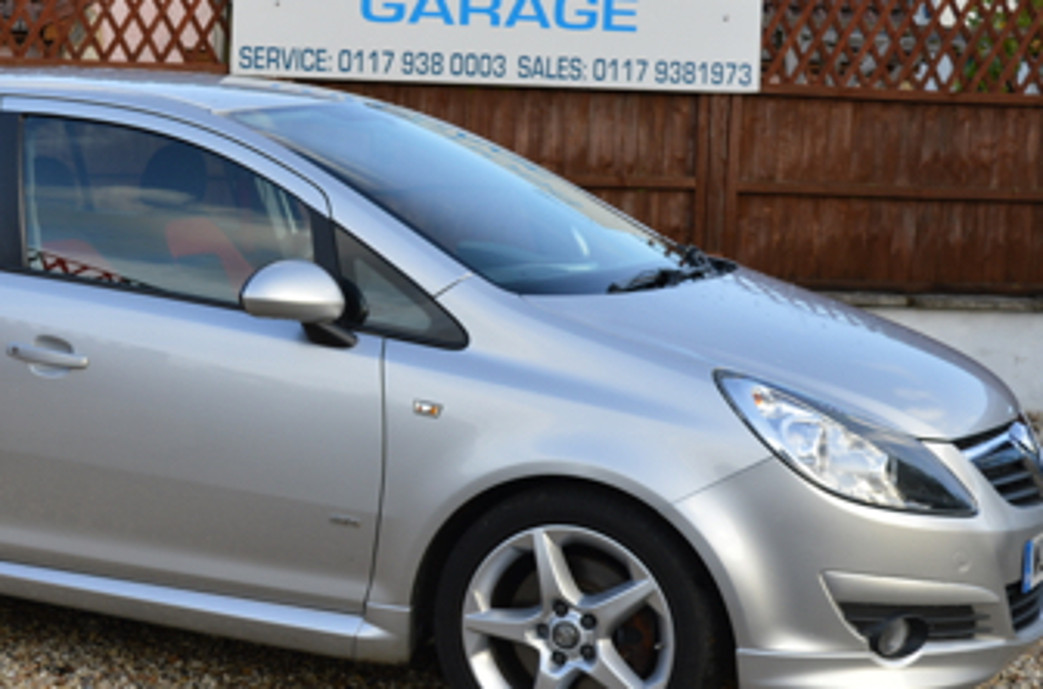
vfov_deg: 18.1
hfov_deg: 26.7
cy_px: 343
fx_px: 2167
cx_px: 270
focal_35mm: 75
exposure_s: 1/125
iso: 100
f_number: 5.6
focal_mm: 28
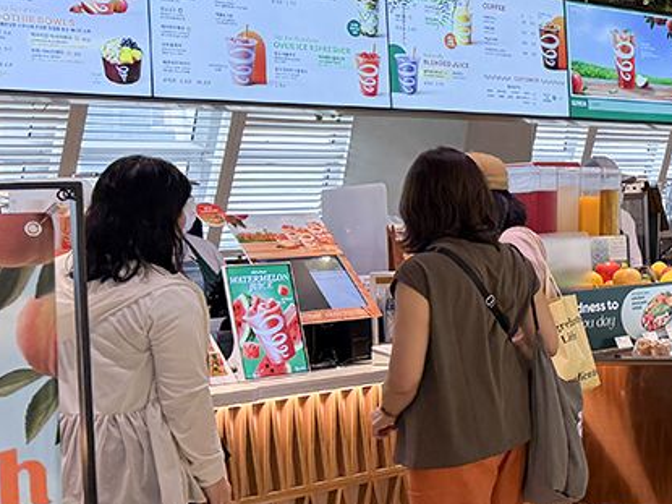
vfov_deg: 19.9
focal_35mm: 74
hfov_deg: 21.6
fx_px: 1436
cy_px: 204
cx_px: 1033
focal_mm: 6.76
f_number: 1.8
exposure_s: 1/120
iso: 125
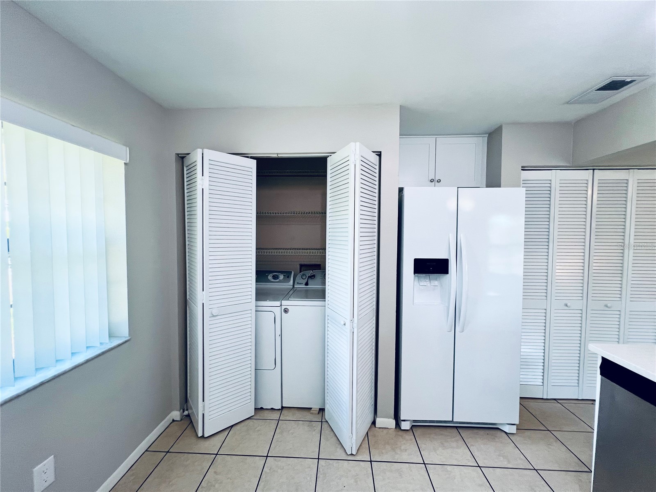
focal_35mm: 13
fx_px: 246
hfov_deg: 106.2
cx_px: 328
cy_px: 246
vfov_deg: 89.9
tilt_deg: -2.7
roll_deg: +0.2
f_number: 1.8
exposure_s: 1/120
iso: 125
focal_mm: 1.57
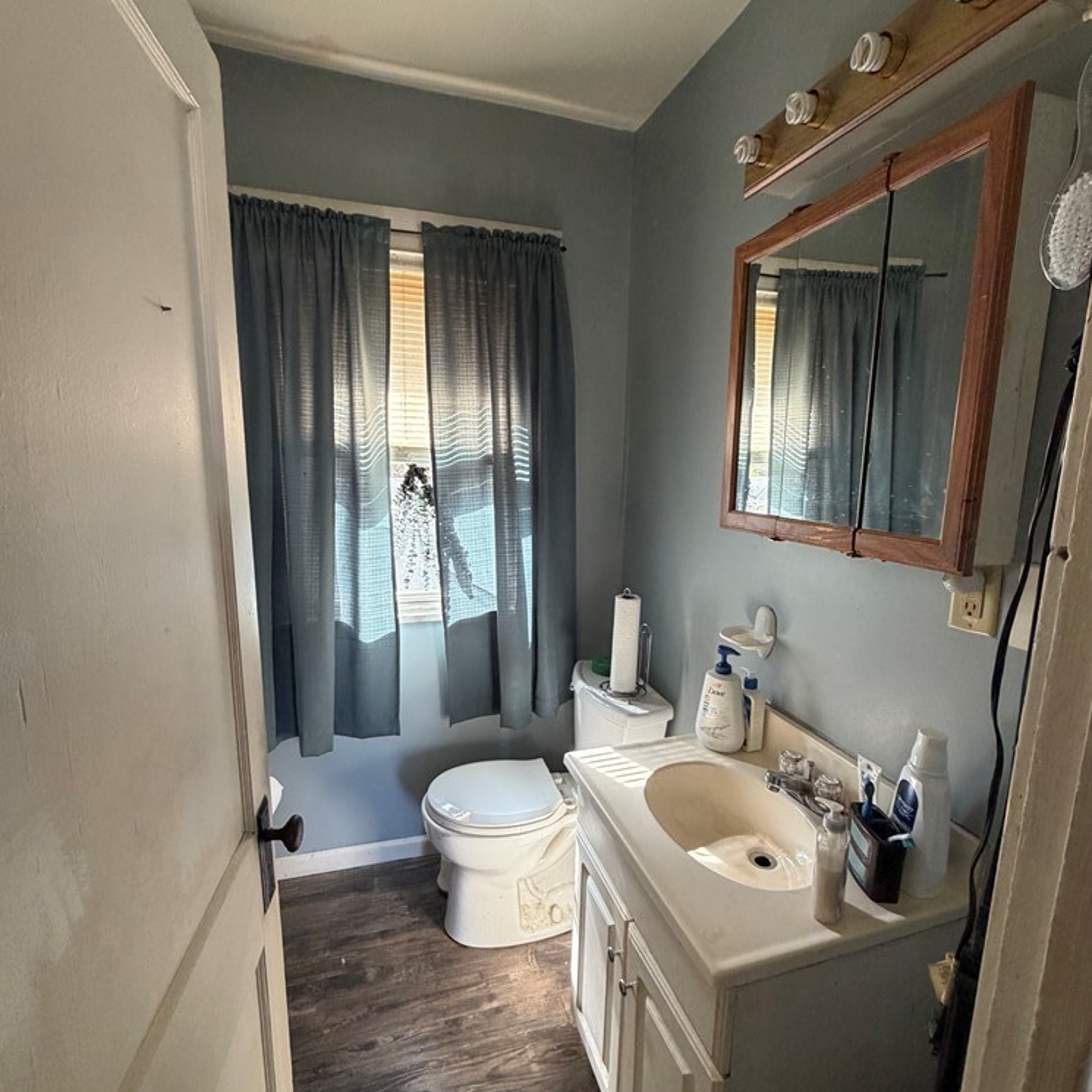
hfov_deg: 84.0
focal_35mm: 17
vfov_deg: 83.9
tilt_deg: -9.4
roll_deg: -1.2
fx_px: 607
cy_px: 572
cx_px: 551
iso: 320
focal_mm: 2.22
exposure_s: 1/70
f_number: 2.2
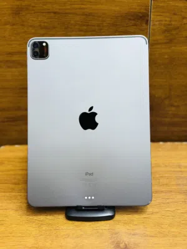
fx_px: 346
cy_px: 124
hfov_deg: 30.3
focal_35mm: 48
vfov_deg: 39.7
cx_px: 94
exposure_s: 1/50
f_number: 1.78
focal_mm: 6.86
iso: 80
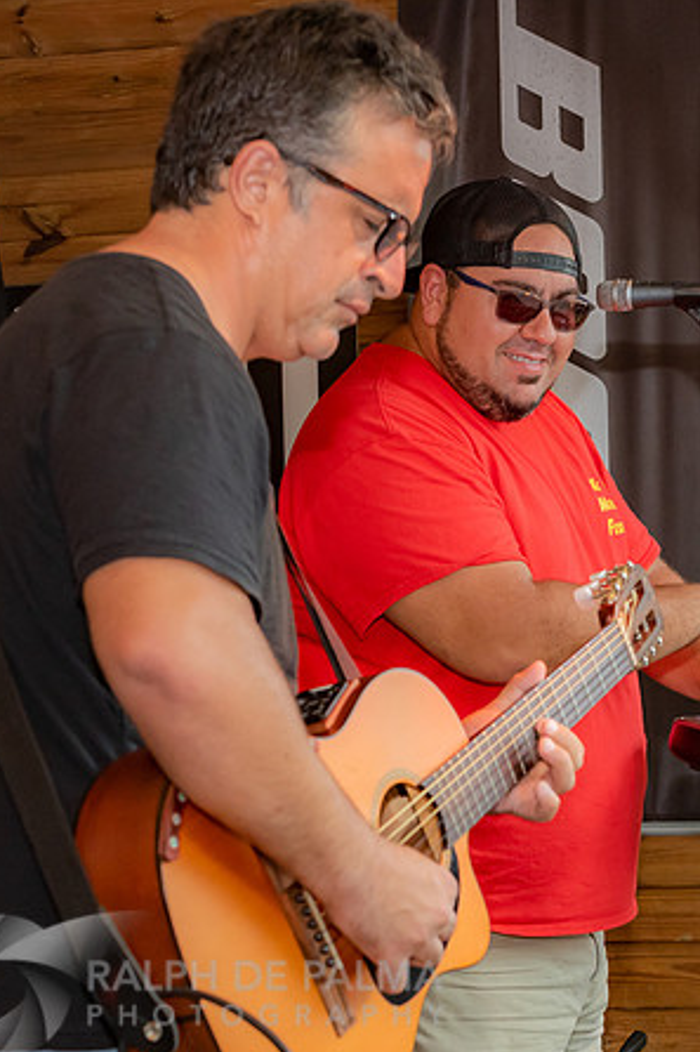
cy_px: 726
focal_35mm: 108
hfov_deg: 12.7
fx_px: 3152
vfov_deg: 18.9
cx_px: 370
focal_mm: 52
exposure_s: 1/160
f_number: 5.6
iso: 800
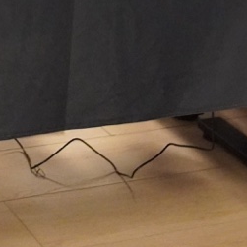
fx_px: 1319
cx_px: -94
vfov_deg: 10.1
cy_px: -206
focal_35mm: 163
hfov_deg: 10.4
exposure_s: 1/160
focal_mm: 23
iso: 6400
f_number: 4
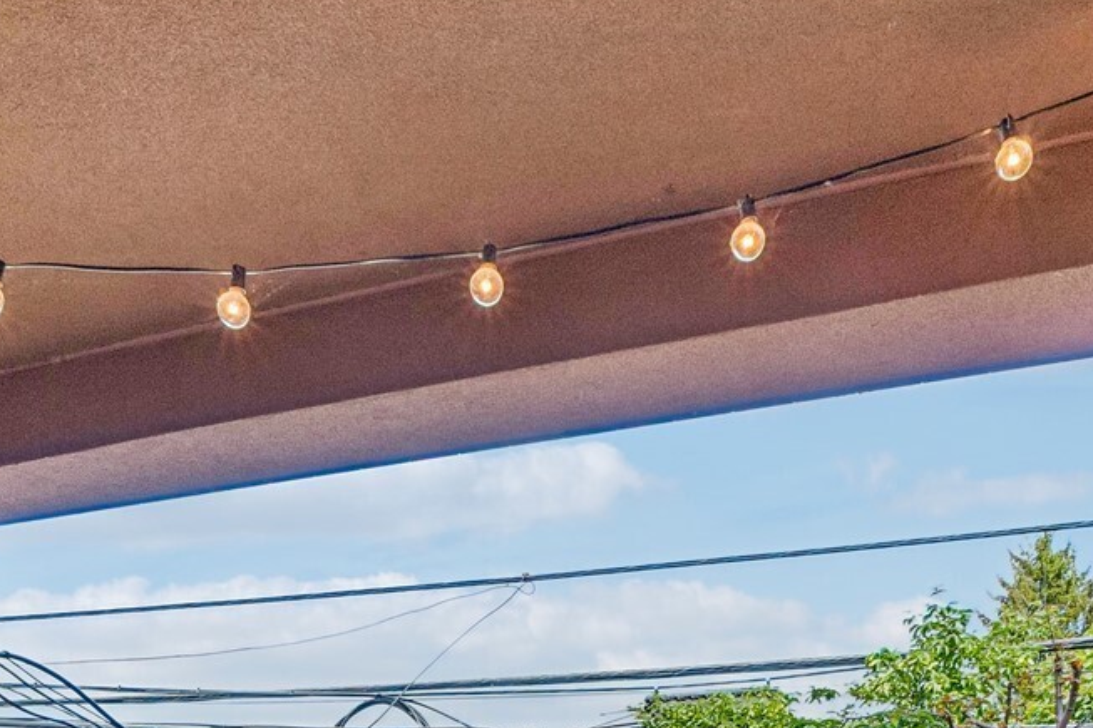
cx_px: 510
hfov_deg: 49.5
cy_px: 930
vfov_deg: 28.5
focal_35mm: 39
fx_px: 1184
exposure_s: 1/50
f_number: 9
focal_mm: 10
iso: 250
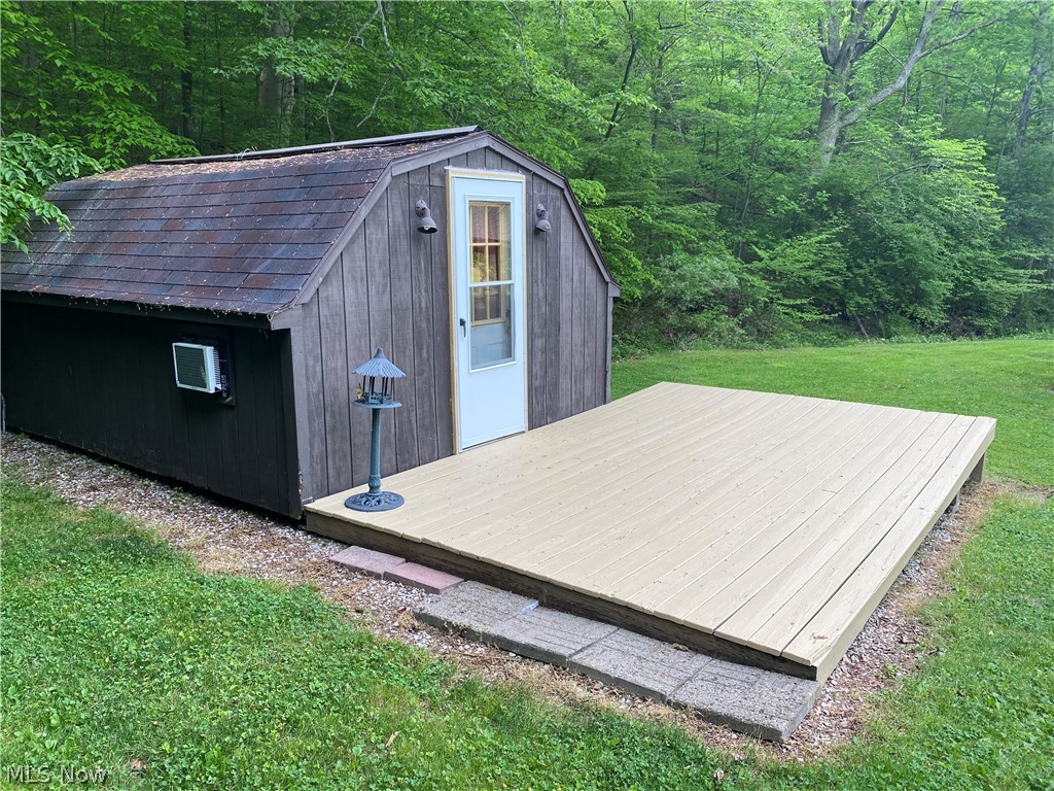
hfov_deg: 67.3
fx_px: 792
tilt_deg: -11.3
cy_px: 396
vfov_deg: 53.1
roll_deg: +0.9
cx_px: 527
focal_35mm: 26
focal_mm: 4.25
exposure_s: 1/121
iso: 40
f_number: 1.8
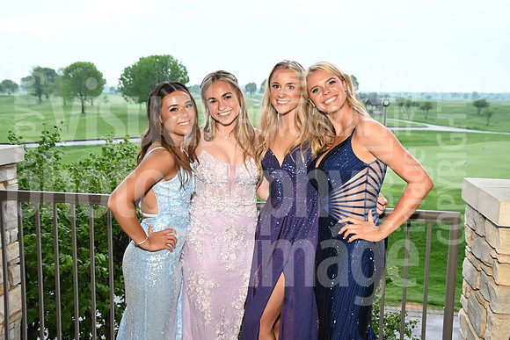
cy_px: 170
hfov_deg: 53.1
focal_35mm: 36
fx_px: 510
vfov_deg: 36.9
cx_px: 255
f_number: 3.5
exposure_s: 1/200
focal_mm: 24
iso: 3200
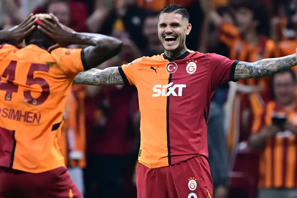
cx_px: 126
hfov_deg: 3.8
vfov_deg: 2.5
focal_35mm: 544
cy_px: 79
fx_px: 4487
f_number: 2.8
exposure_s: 1/2000
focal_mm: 400
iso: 2500
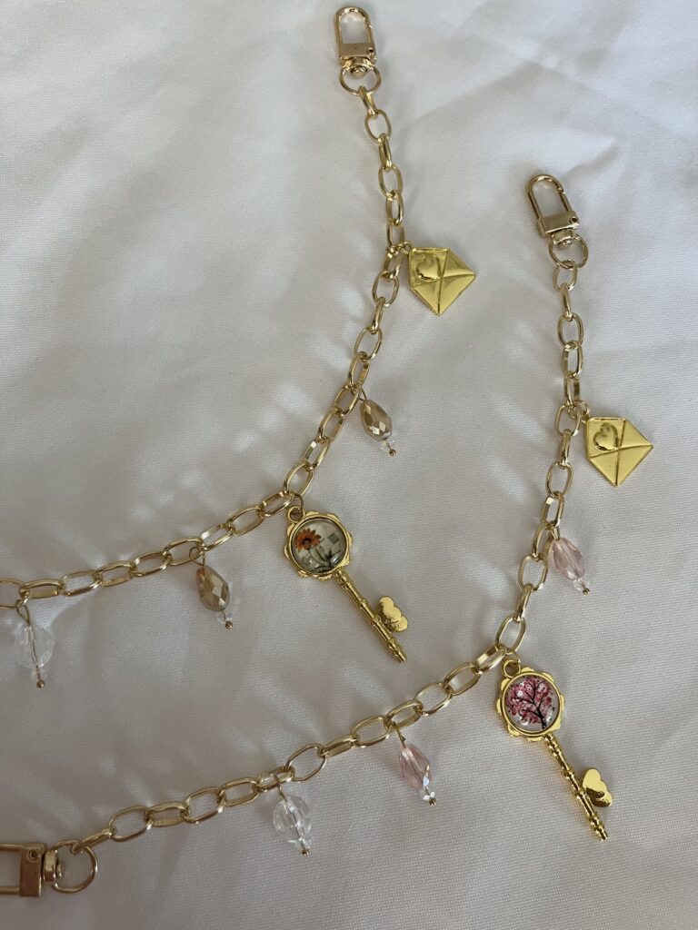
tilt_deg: -77.8
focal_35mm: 26
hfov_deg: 53.1
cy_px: 465
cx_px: 349
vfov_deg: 67.3
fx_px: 699
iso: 160
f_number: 1.6
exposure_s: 1/60
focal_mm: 5.1
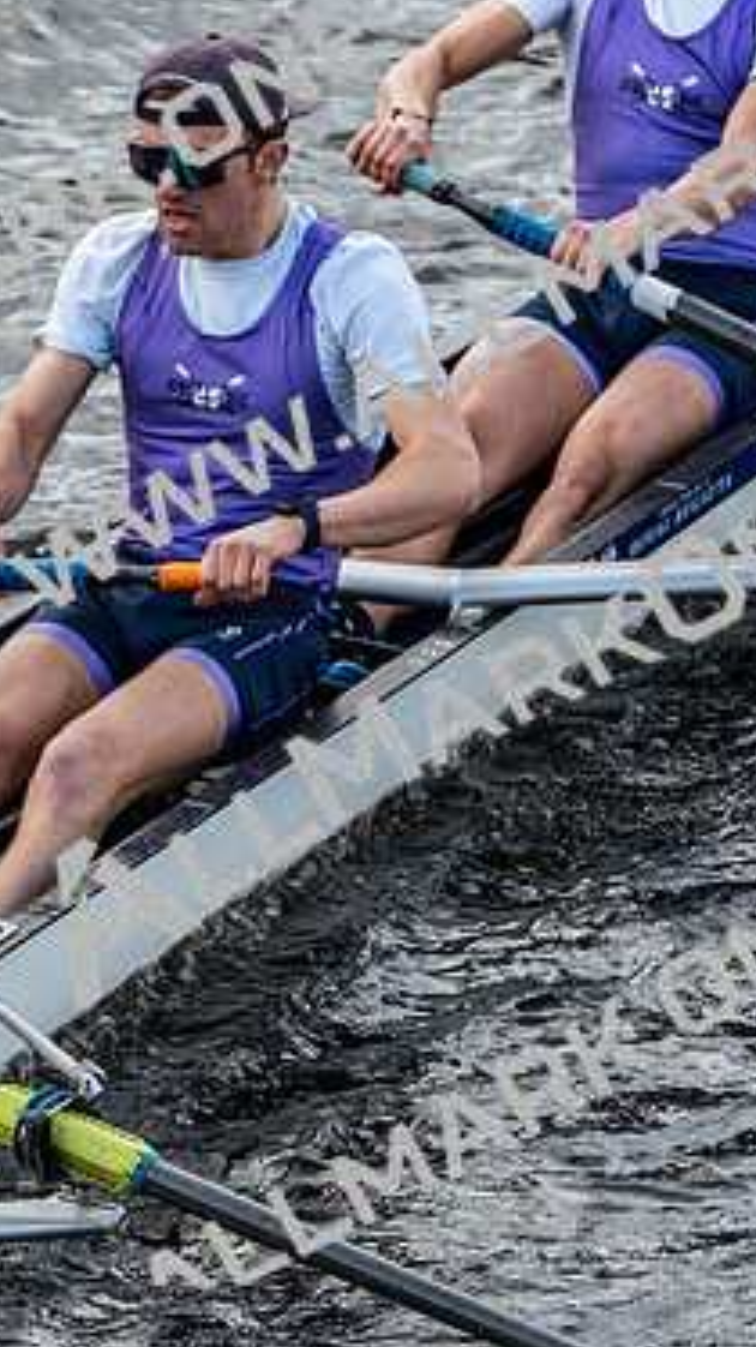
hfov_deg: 1.6
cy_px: 668
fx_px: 27264
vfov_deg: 2.8
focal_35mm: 764
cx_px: -252
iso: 800
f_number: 6.3
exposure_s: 1/1250
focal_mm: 470
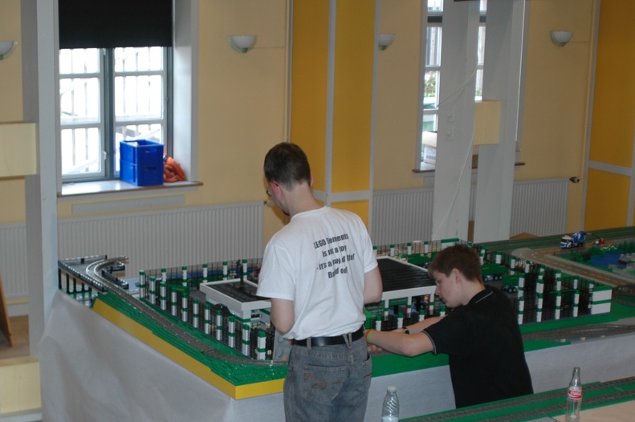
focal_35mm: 68
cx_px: 239
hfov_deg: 29.6
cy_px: 308
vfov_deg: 19.9
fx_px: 1198
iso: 200
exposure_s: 1/60
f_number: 2.8
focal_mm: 28
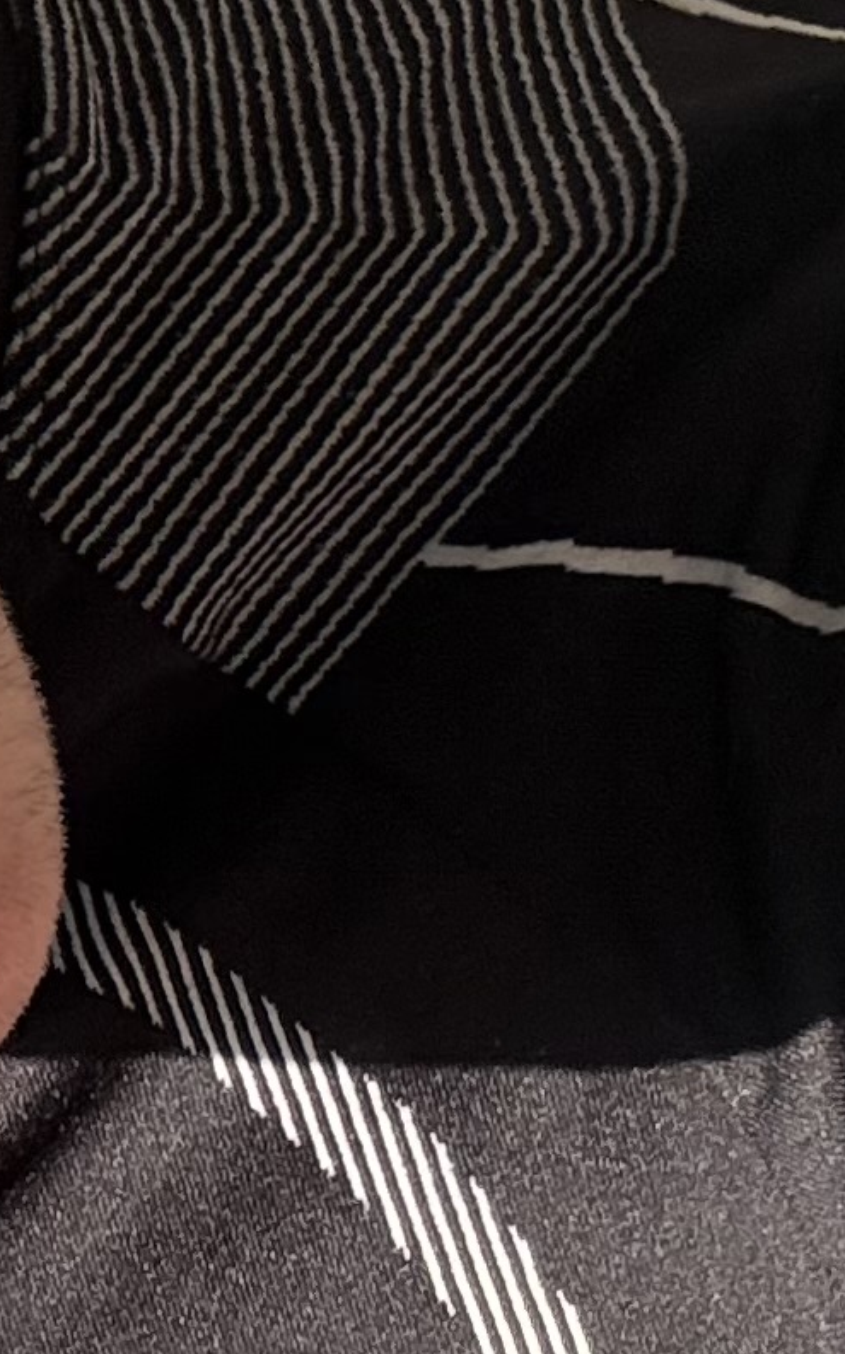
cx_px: -816
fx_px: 4573
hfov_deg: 9.8
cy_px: 1433
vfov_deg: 16.4
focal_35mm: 124
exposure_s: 1/277
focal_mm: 2.69
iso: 40
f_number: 1.9
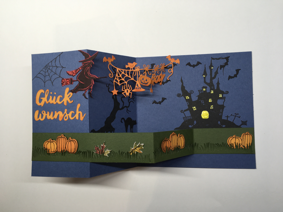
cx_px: 142
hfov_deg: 61.7
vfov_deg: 48.2
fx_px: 237
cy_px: 106
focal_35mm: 29
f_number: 2.2
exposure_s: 1/50
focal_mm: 4.15
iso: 25
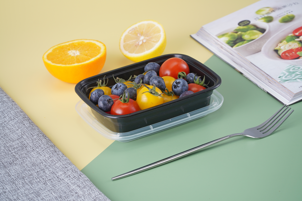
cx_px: 151
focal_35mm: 120
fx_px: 1007
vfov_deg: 11.4
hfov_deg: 17.1
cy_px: 100
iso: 100
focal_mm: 80
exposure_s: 1/160
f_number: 9
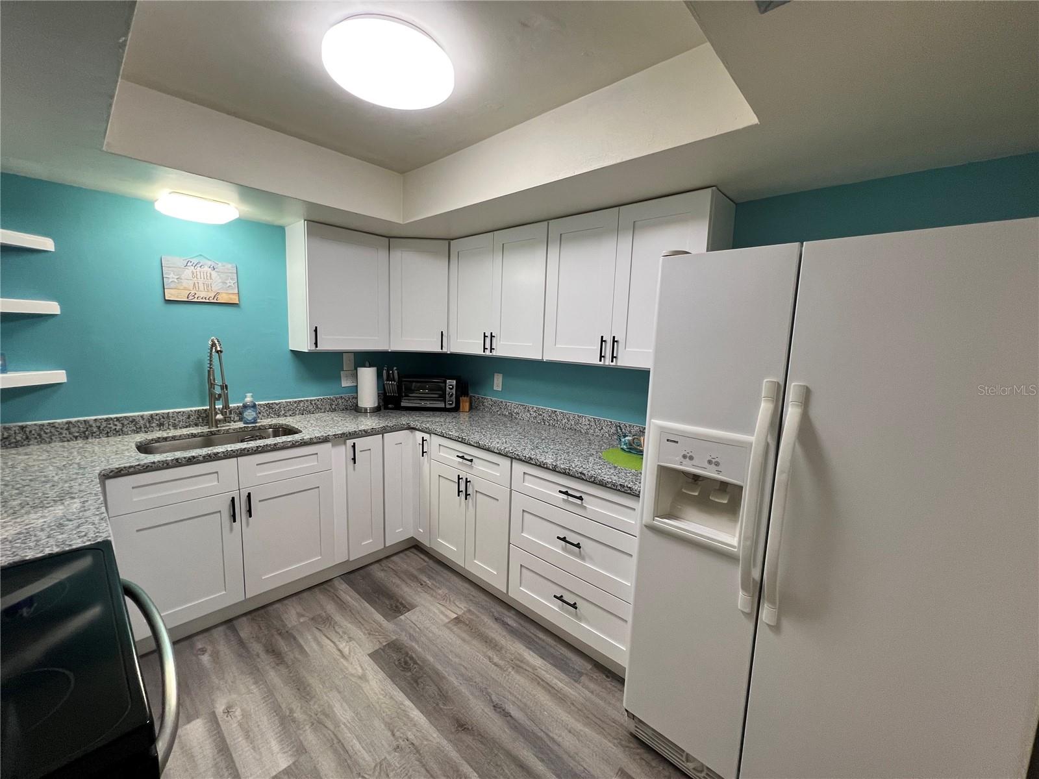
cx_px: 520
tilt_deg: -8.2
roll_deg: -2.0
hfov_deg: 106.2
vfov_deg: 89.9
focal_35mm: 13
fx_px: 390
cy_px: 390
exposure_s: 1/120
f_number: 1.8
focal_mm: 1.57
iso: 200
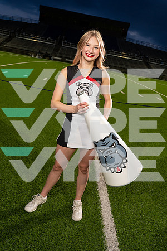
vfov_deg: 63.7
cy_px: 126
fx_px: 202
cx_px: 84
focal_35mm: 29
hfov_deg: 45.0
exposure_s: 1/250
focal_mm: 29
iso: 640
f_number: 5.6
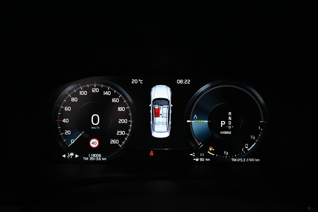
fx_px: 258
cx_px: 159
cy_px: 106
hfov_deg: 63.2
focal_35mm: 29
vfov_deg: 44.6
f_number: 3.8
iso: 640
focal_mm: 19.5
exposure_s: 1/30
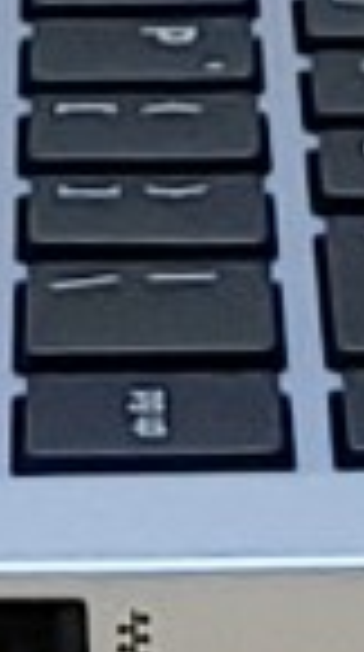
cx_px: -292
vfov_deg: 4.2
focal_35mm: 499
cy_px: -1331
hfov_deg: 2.4
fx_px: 8607
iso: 50
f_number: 1.8
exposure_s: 1/151
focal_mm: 4.36
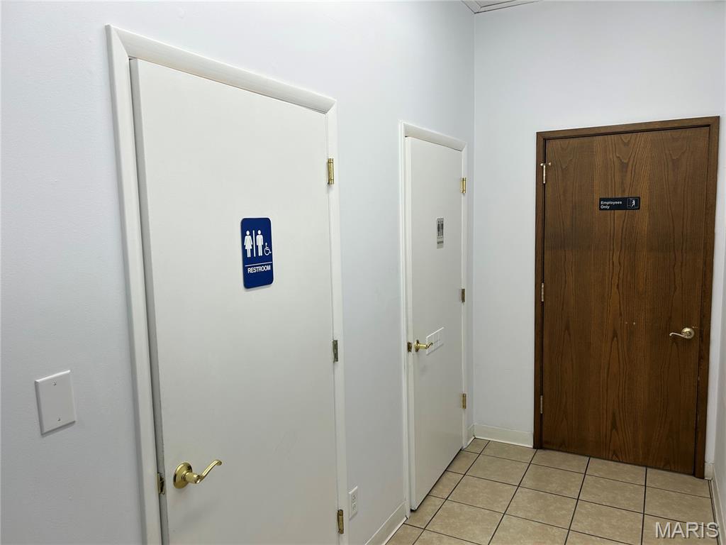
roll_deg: +1.5
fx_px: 545
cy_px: 272
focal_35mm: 26
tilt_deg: -6.2
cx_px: 363
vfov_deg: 53.1
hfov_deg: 67.3
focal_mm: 5.7
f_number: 1.5
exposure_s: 1/144
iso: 32
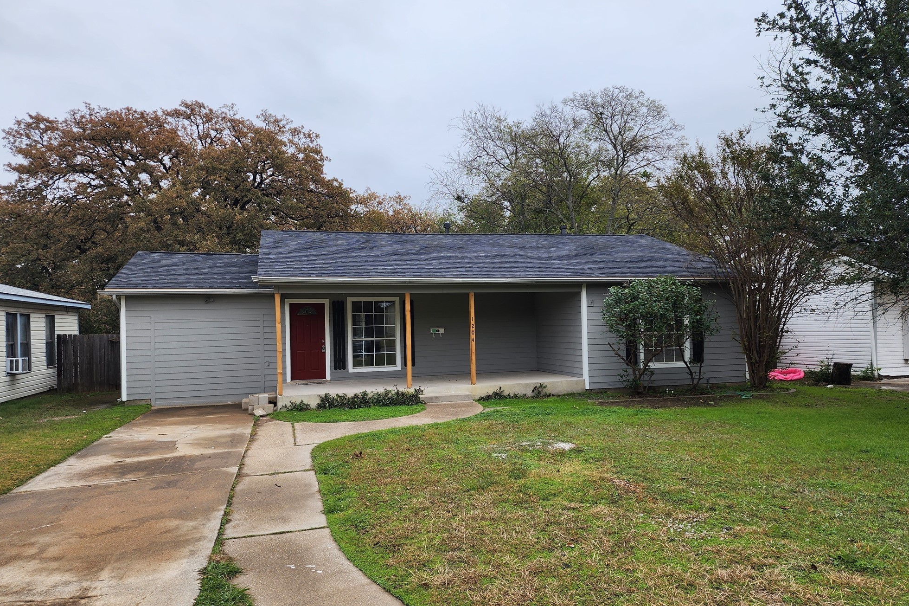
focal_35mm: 25
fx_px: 631
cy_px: 311
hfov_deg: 71.5
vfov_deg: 51.3
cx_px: 457
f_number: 1.8
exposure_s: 1/323
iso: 12
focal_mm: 6.4
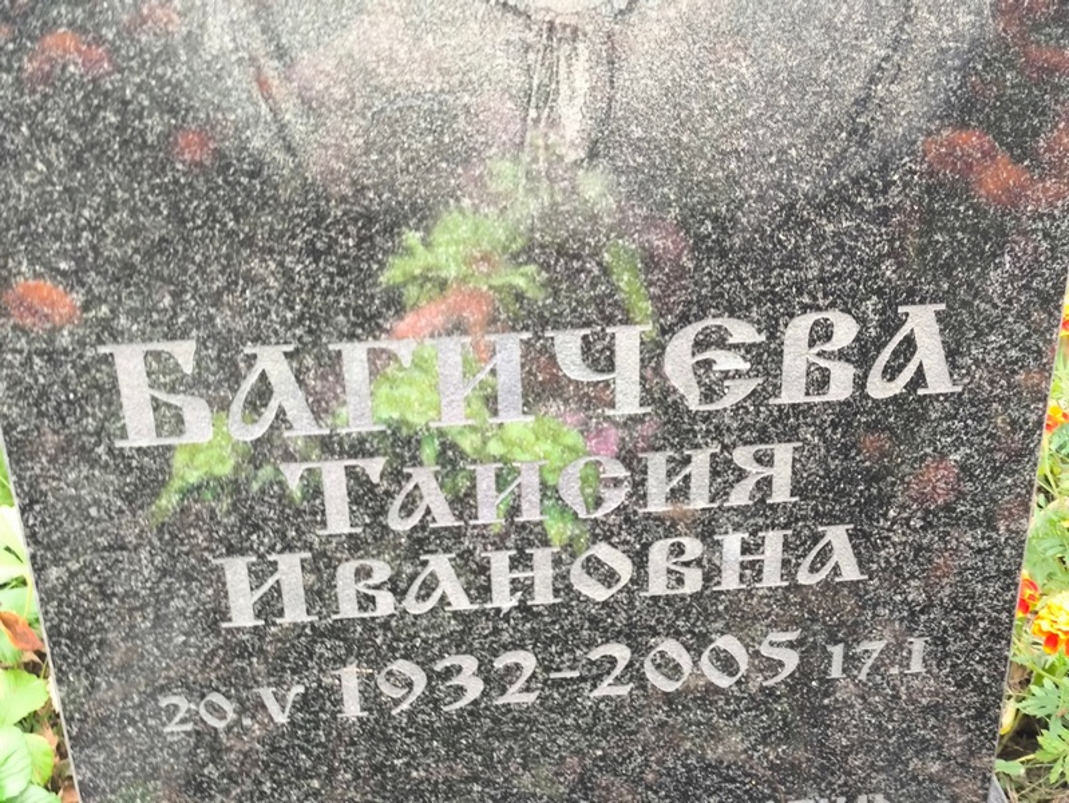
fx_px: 1545
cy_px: 402
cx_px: 534
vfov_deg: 29.1
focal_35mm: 50
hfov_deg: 38.2
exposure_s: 1/60
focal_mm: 4.71
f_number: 1.7
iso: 250
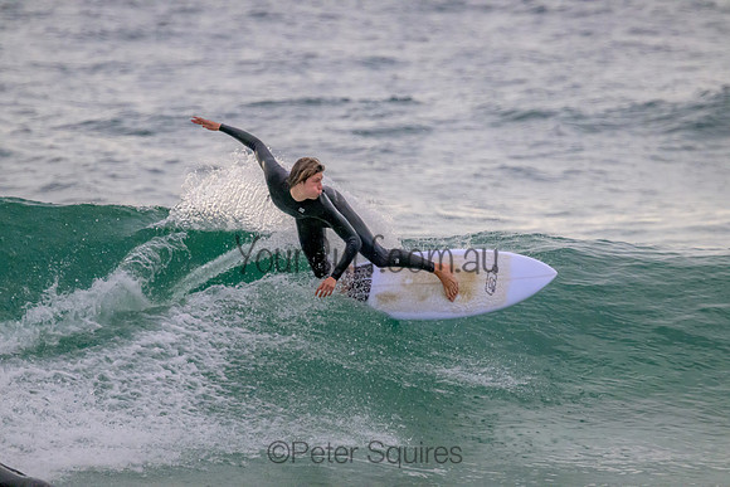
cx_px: 365
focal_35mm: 800
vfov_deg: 1.7
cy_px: 244
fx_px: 16225
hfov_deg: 2.6
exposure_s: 1/2000
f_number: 11
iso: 8000
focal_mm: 800
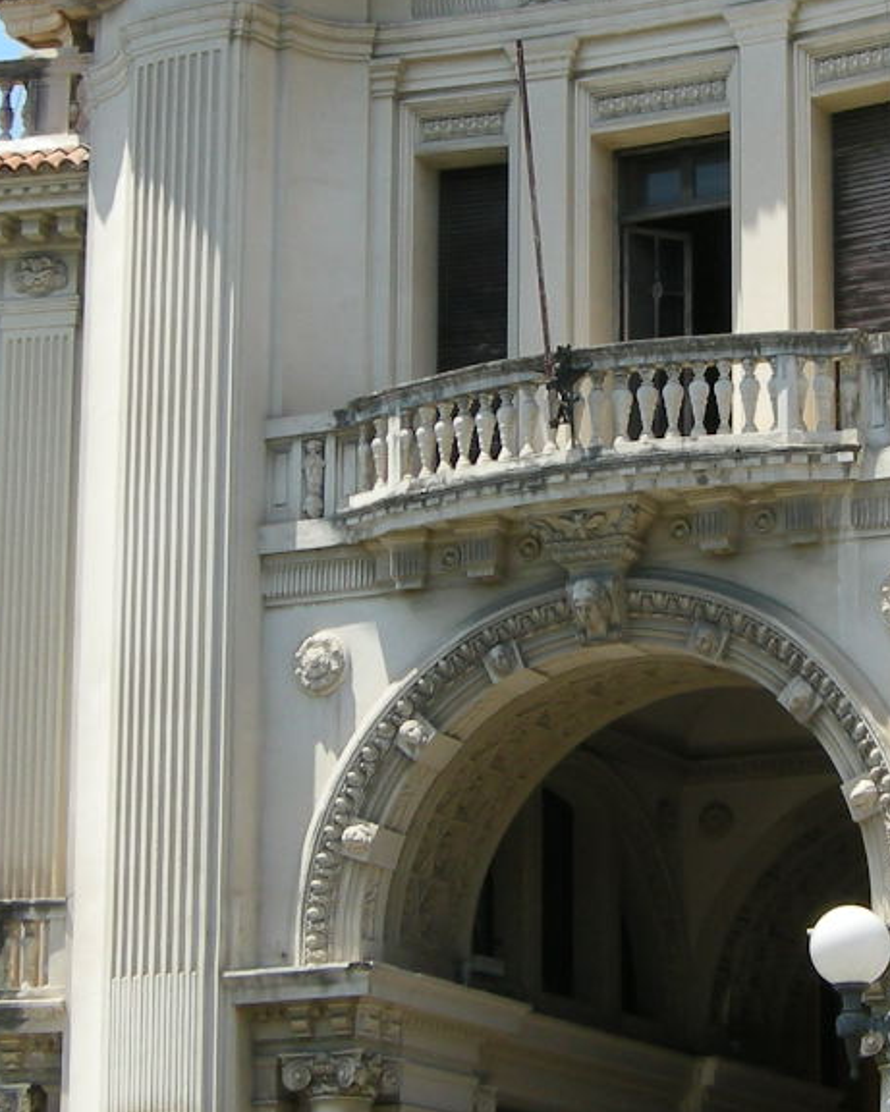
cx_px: 838
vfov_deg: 15.4
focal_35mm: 125
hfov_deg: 12.2
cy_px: 637
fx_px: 4115
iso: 64
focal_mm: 7.5
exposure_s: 1/237
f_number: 4.8
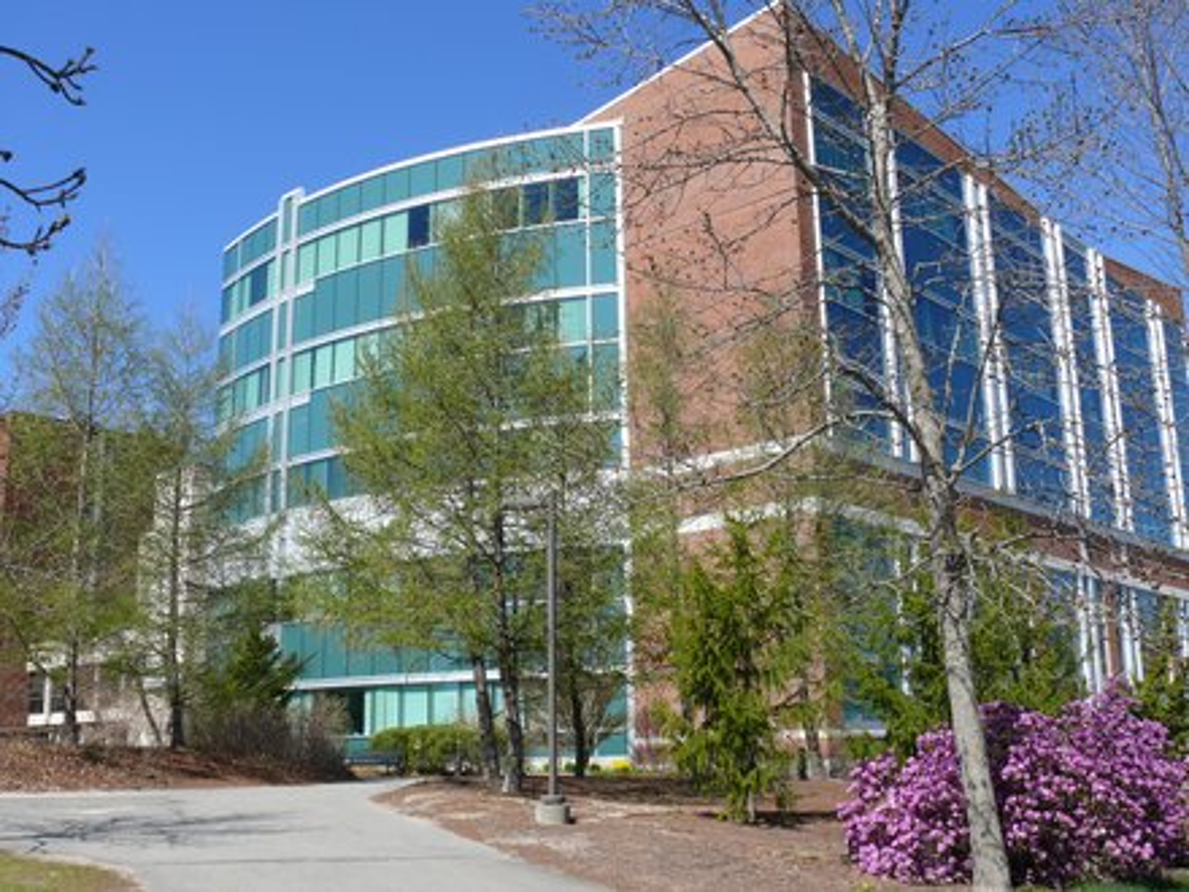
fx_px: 1340
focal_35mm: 39
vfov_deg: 36.8
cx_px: 594
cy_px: 446
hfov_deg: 47.9
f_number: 5.6
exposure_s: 1/400
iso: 100
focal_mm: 8.2
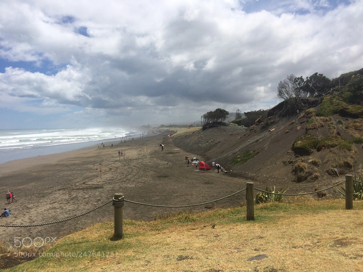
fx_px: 304
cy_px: 136
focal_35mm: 29
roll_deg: +1.6
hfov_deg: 61.7
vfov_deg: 48.2
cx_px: 182
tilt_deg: -2.4
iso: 40
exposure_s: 1/5882
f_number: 2.2
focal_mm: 4.15
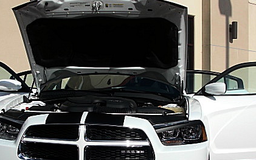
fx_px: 405
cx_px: 116
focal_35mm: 58
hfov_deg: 35.1
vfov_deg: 22.2
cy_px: 112
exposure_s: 1/200
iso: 50
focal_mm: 6.3
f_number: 7.9
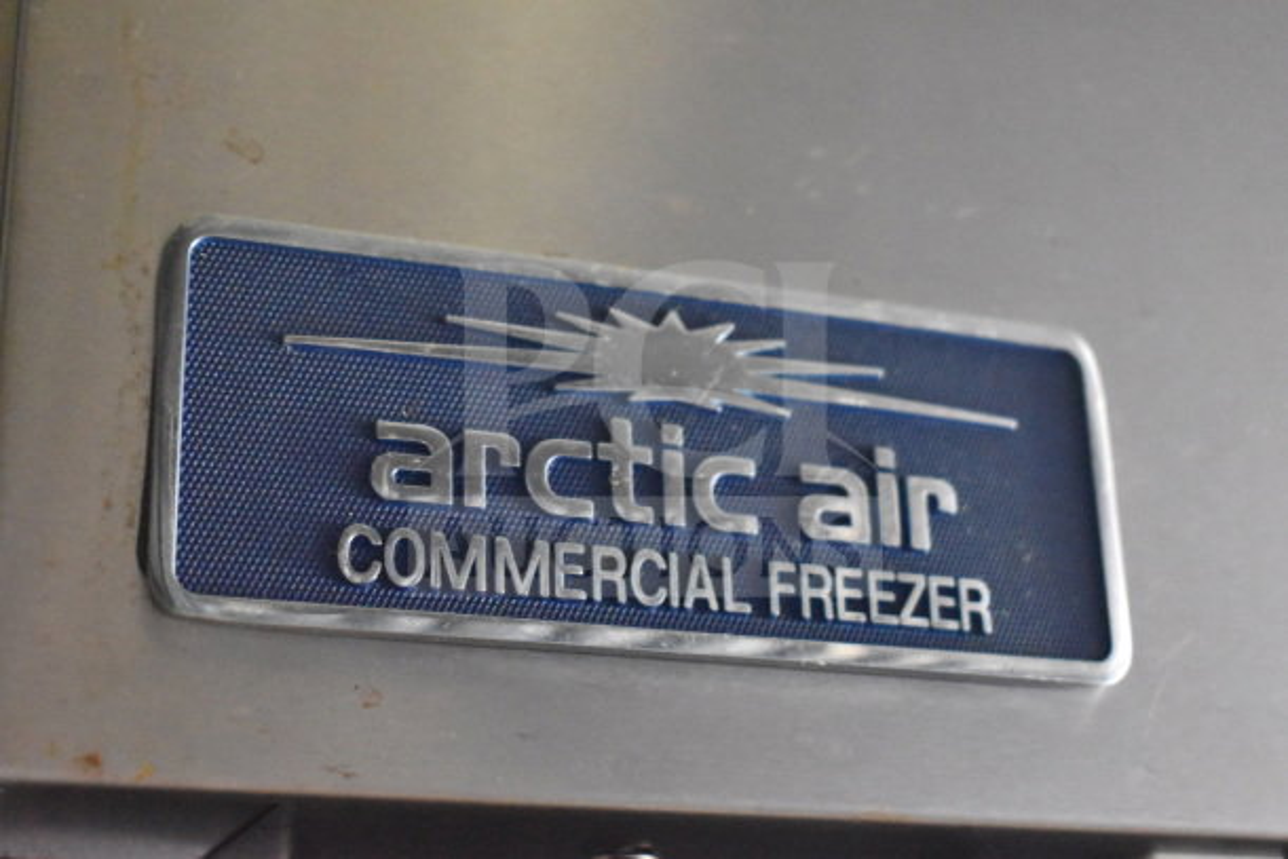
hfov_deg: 33.4
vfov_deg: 22.6
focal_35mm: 60
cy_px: 430
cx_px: 644
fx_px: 2147
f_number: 4.8
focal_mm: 40
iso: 10000
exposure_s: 1/60
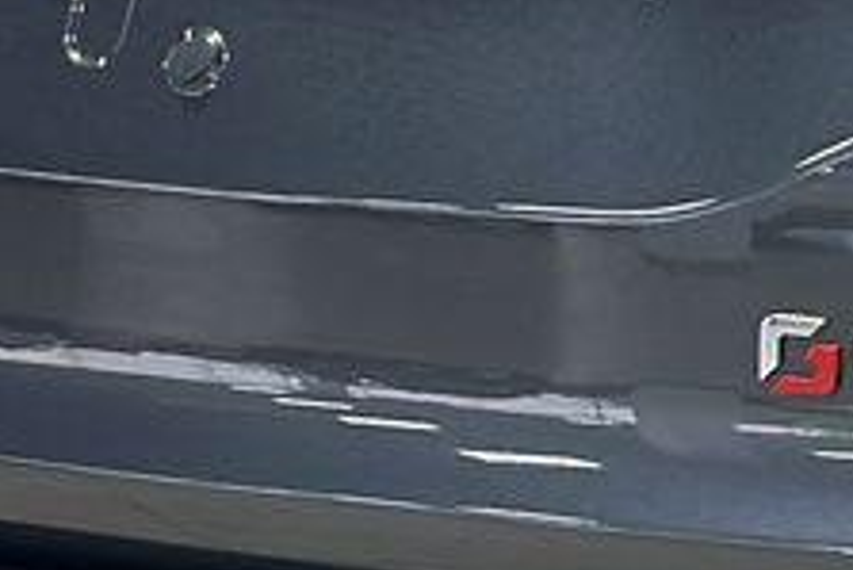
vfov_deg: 4.3
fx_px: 7634
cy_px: 256
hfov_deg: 6.3
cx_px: 1434
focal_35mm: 322
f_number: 1.78
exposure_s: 1/50
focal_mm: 6.86
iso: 125
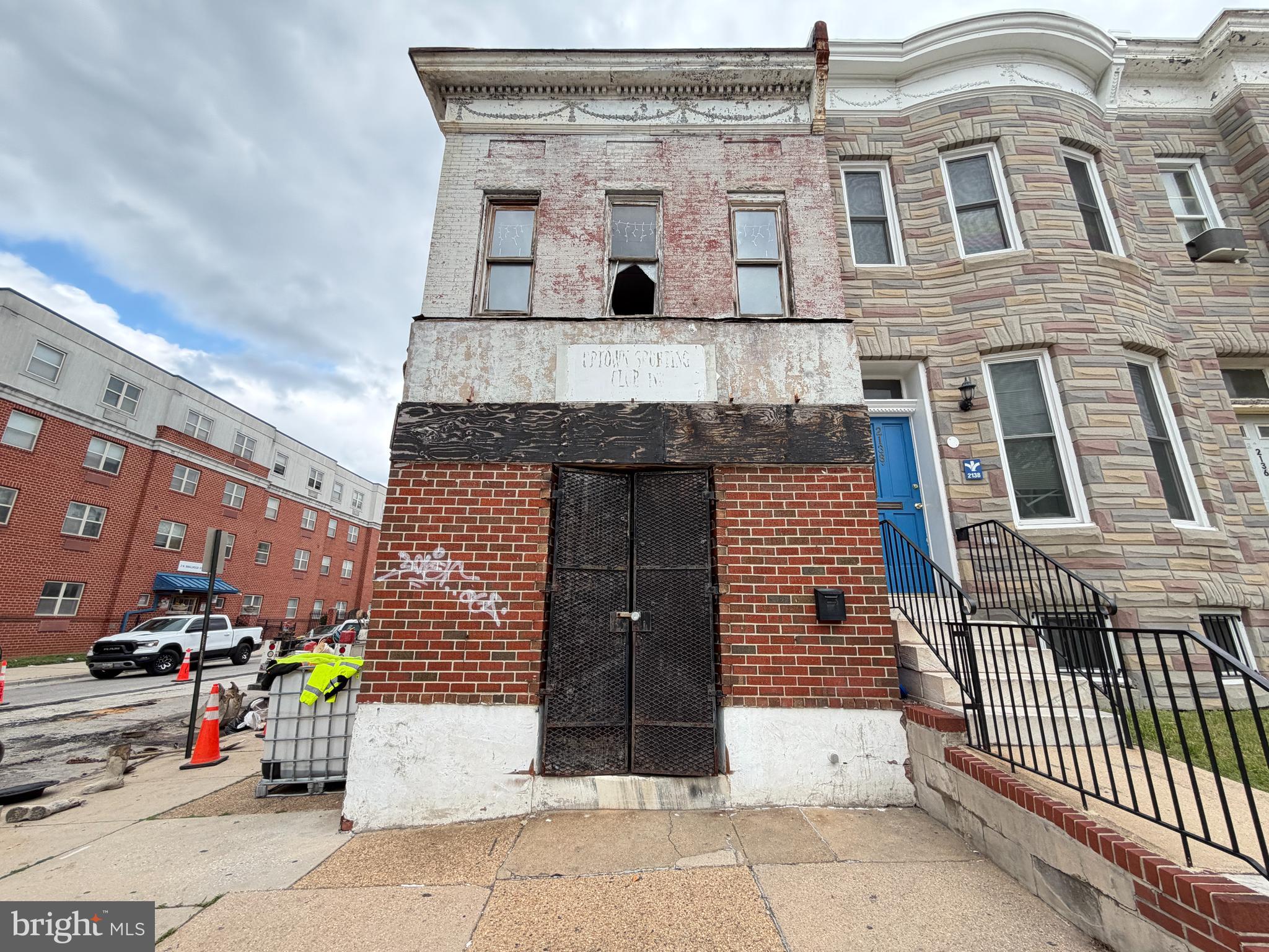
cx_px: 634
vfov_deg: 85.7
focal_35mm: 14
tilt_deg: +15.2
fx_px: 513
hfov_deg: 102.1
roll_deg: -0.4
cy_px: 476
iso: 64
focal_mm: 2.22
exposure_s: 1/433
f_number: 2.2
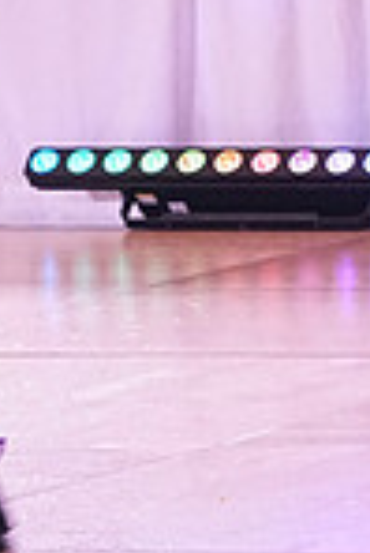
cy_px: -183
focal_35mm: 497
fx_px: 7644
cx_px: -234
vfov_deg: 4.1
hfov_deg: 2.8
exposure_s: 1/250
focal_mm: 85
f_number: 6.3
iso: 3200
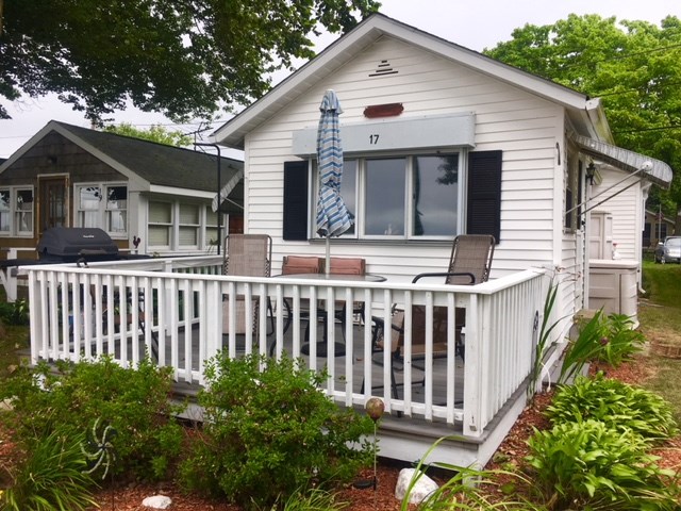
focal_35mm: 29
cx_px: 340
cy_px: 256
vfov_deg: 48.2
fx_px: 571
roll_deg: -1.2
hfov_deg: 61.7
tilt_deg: -0.4
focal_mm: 4.15
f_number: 2.2
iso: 25
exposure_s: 1/516
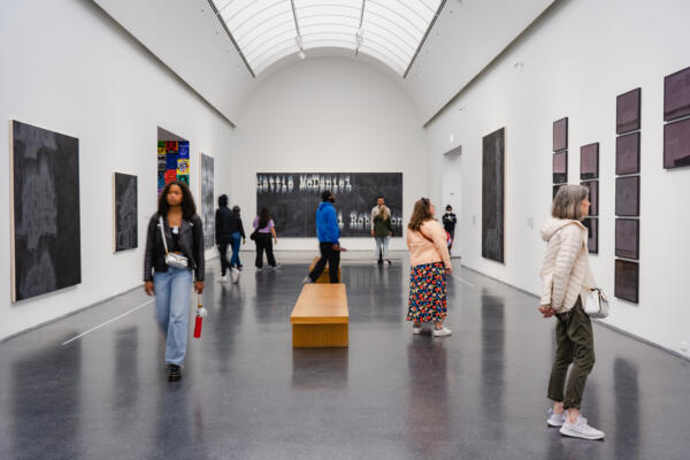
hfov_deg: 54.4
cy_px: 230
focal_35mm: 35
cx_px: 345
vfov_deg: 37.9
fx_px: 671
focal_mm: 35
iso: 640
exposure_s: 1/10
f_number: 5.6
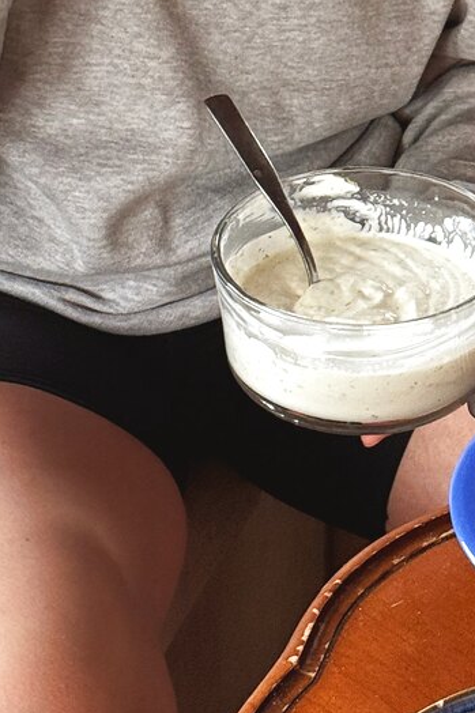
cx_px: 329
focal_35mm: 143
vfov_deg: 14.2
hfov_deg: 9.6
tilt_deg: -25.9
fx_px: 2832
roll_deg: -0.8
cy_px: 83
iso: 500
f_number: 1.78
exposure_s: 1/40
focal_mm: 6.76
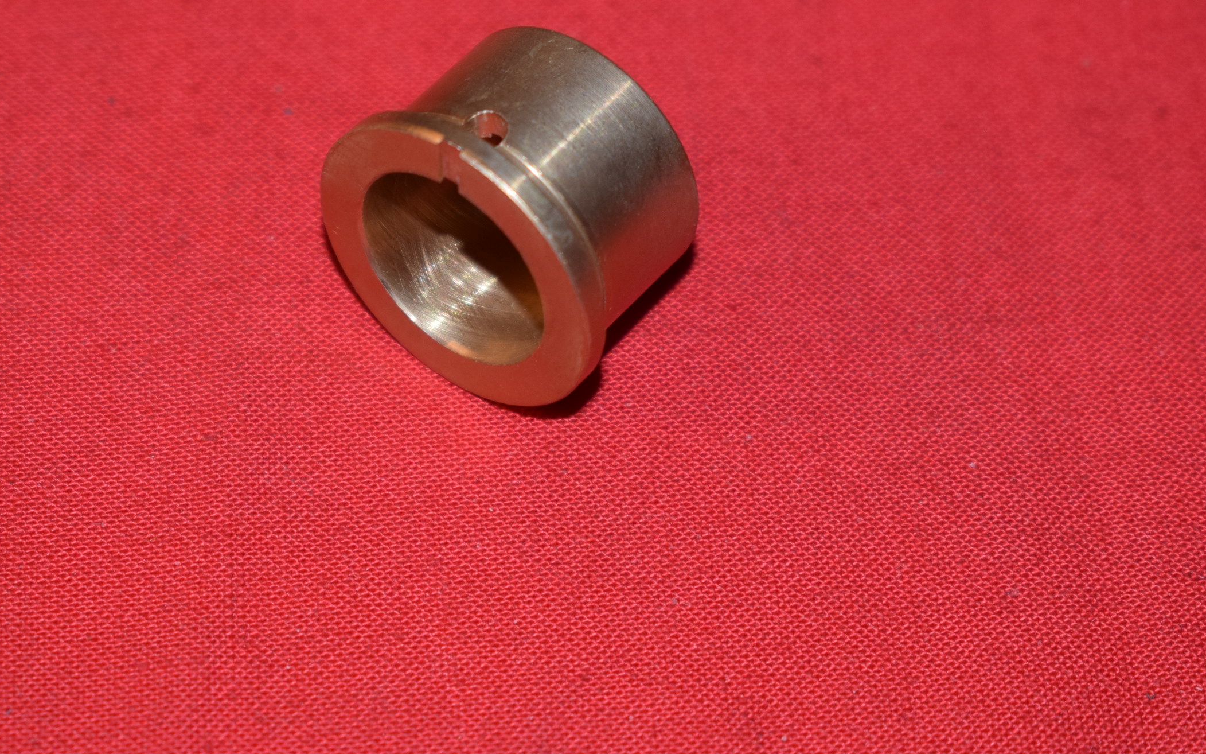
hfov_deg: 17.4
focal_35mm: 120
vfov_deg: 10.9
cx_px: 528
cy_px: 289
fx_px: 3935
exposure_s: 1/30
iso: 400
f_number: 5.6
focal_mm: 55
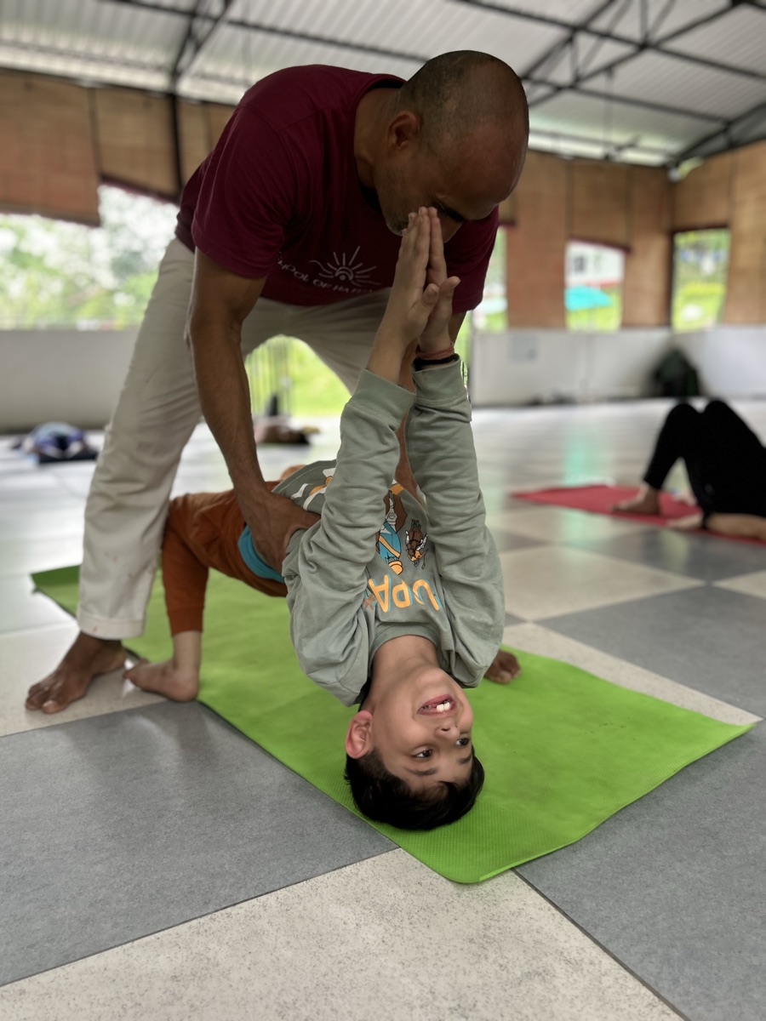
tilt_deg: -10.7
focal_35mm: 26
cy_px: 510
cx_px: 383
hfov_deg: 53.1
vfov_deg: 67.3
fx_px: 767
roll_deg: +2.1
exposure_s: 1/121
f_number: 1.5
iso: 64
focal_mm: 5.7
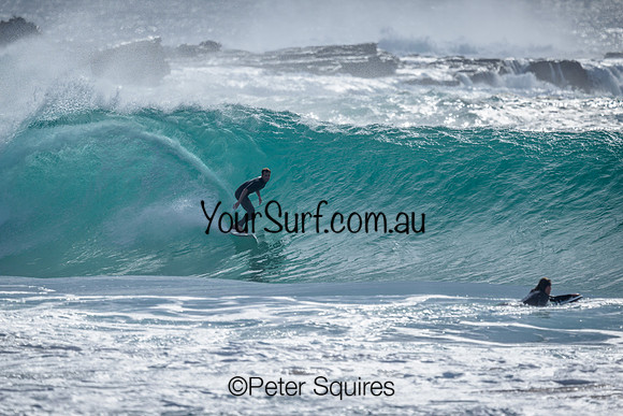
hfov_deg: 2.6
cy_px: 208
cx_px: 312
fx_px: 13847
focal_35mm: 800
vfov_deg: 1.7
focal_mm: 800
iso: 125
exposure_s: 1/2000
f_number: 6.3
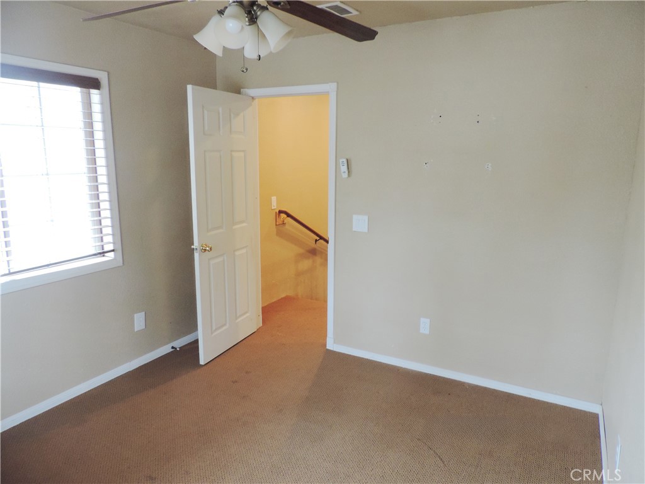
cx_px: 322
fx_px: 447
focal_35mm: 24
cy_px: 242
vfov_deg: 56.8
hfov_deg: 71.6
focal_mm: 4.3
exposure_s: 1/25
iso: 400
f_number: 3
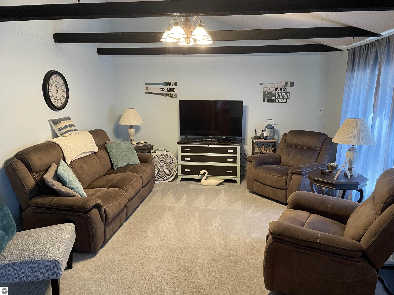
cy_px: 148
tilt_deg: -11.3
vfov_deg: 53.1
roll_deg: +0.3
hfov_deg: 67.3
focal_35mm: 26
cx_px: 197
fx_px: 296
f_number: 1.6
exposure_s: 1/60
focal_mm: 4.2
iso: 320
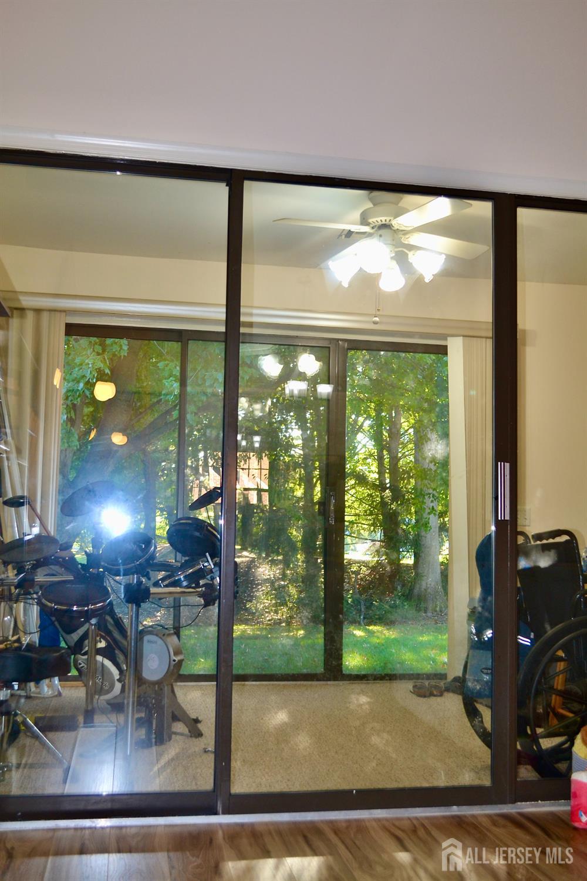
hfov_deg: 36.9
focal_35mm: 36
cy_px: 440
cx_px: 294
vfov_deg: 53.1
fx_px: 880
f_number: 4
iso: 450
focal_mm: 24
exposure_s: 1/60
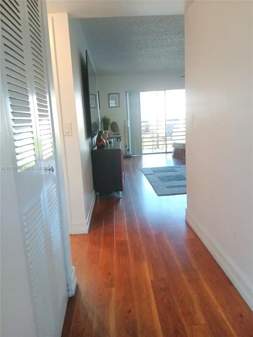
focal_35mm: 26
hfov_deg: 53.1
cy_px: 168
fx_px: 253
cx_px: 126
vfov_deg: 67.3
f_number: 1.8
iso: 200
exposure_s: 1/60
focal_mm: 3.98
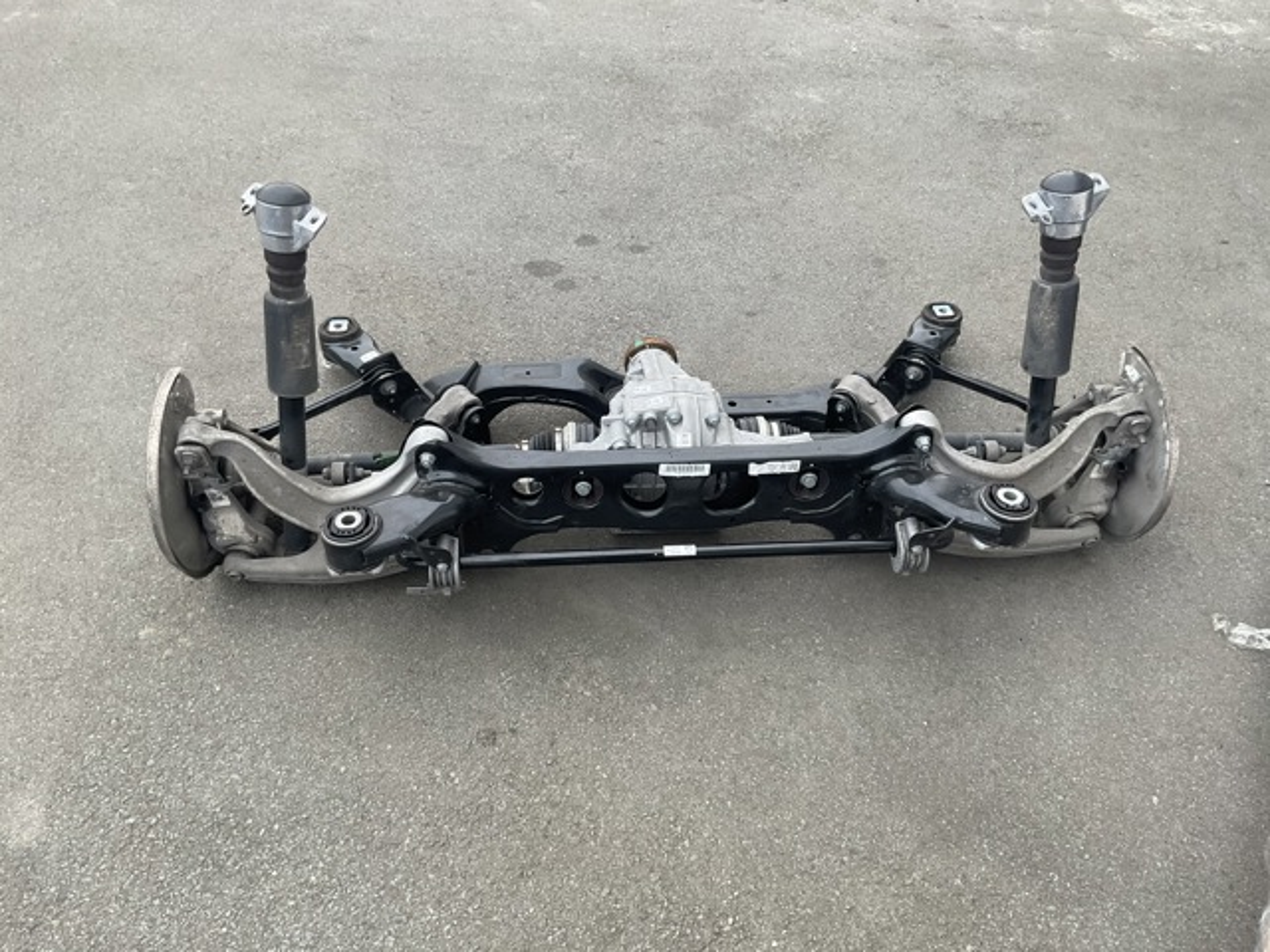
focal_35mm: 29
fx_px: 1064
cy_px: 476
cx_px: 635
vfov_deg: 48.2
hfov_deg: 61.7
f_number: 1.8
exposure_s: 1/122
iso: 40
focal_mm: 3
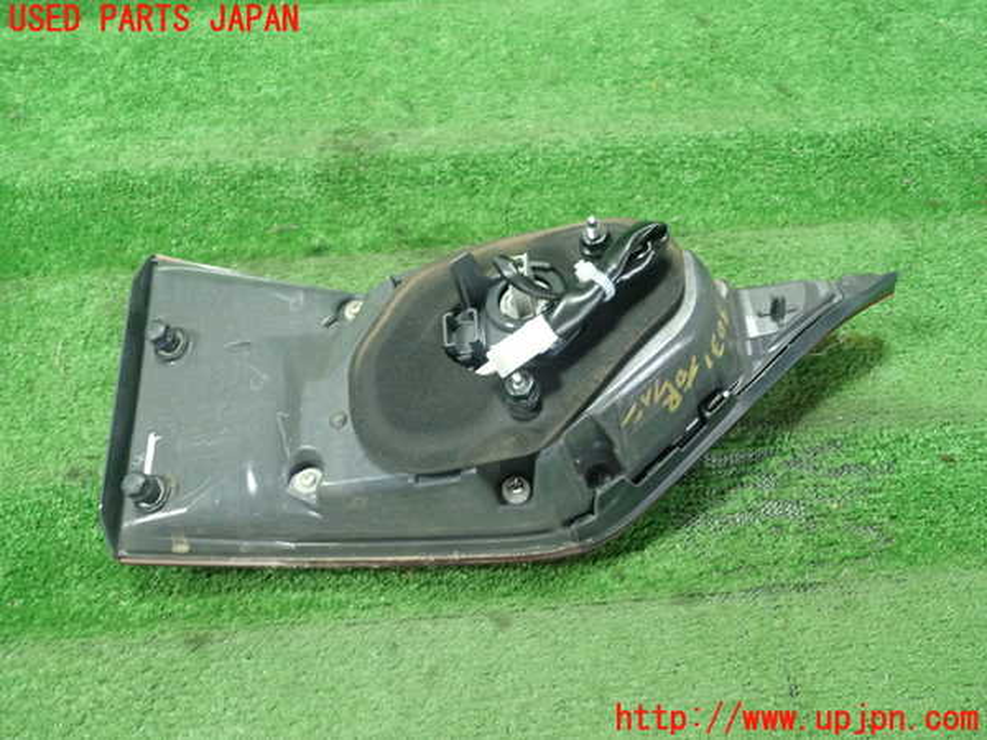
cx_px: 494
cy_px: 370
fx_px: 855
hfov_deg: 60.0
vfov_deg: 46.8
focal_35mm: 30
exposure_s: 1/125
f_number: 2.3
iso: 500
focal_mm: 5.5
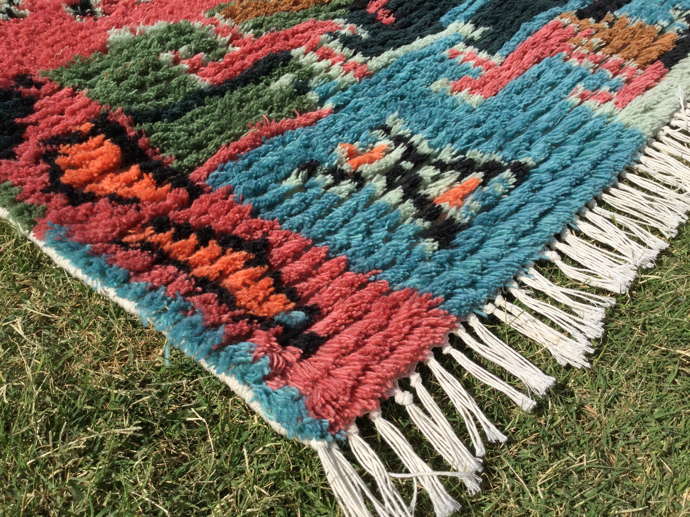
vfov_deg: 45.4
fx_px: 618
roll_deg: -6.2
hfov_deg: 58.4
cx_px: 345
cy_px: 258
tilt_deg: -40.6
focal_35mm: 31
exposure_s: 1/1852
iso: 25
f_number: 2.4
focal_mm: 3.3
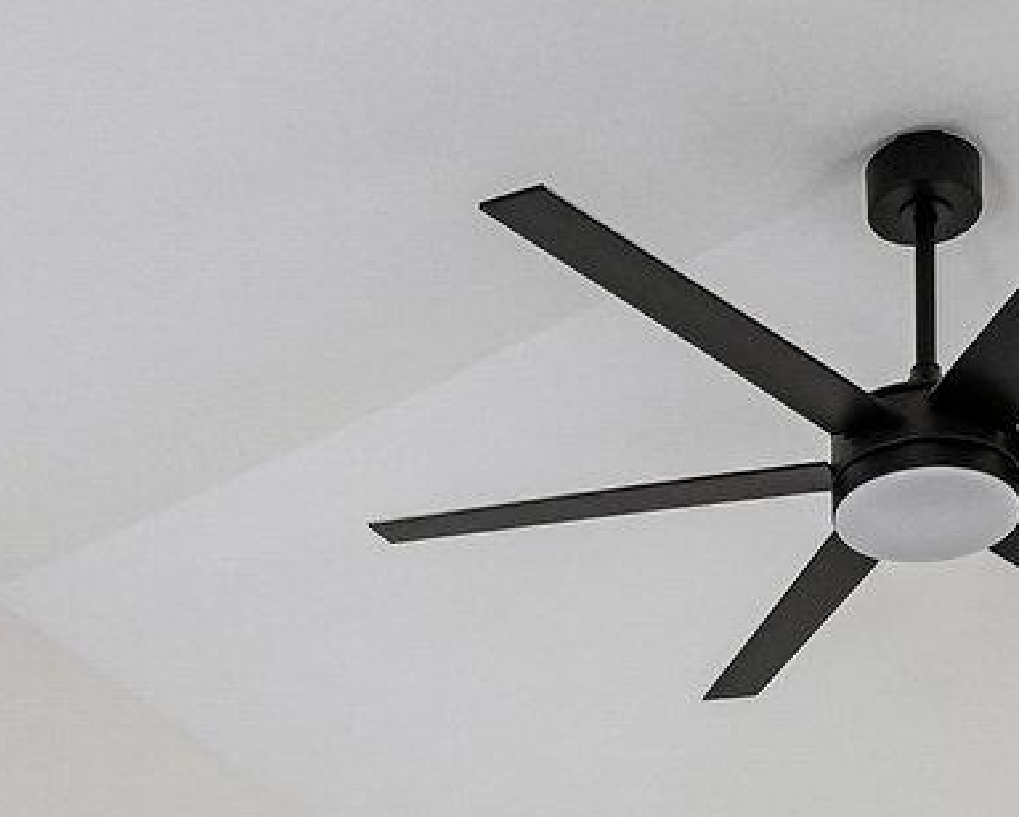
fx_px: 2113
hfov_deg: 26.9
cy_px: 1643
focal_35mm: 70
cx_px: 727
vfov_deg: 16.5
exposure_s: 1/80
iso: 2500
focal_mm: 14
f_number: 8
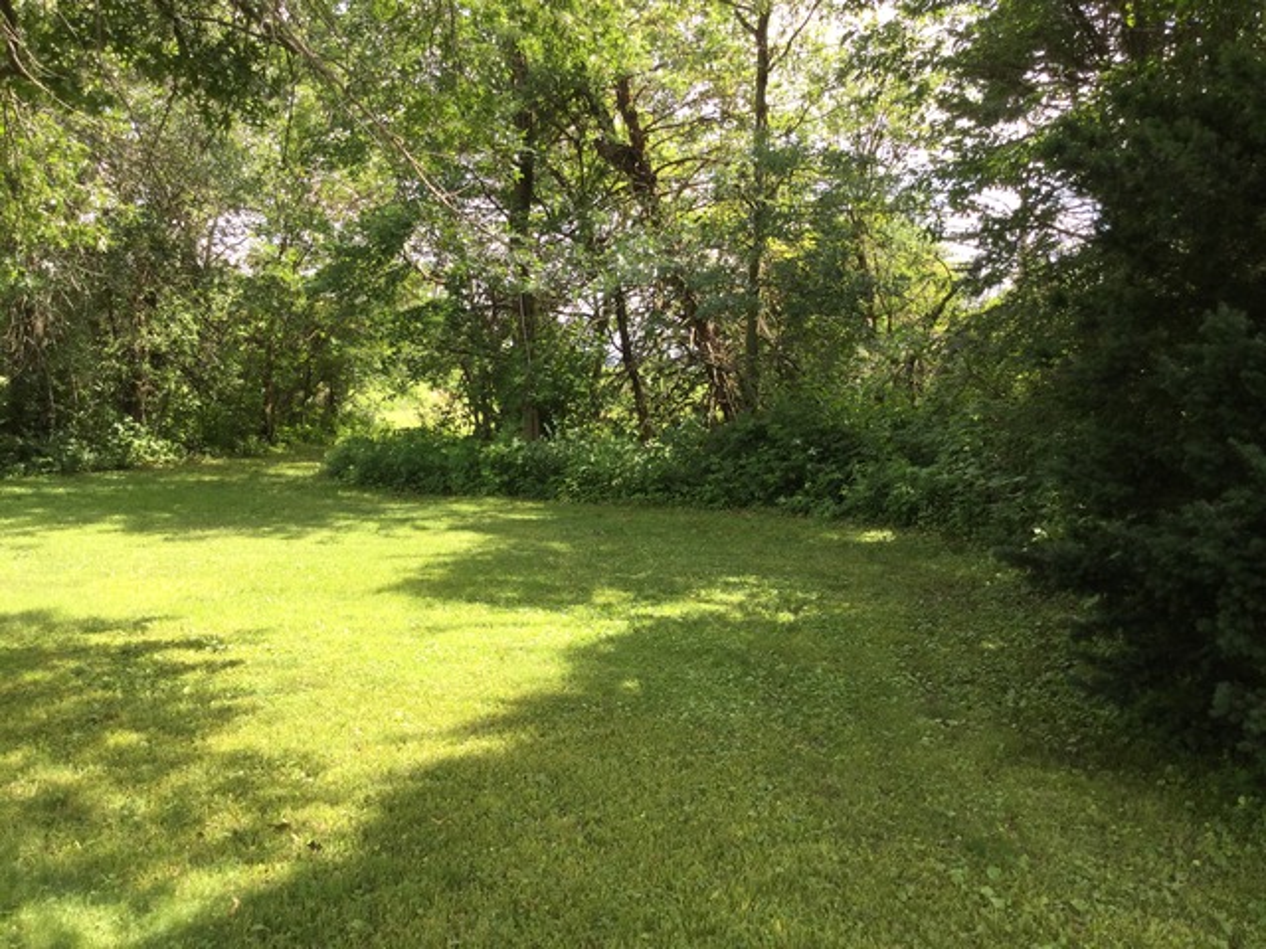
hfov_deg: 58.4
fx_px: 1134
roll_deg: -3.6
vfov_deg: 45.4
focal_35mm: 31
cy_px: 474
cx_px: 633
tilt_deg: -6.9
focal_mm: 3.3
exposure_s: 1/234
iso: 25
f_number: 2.4
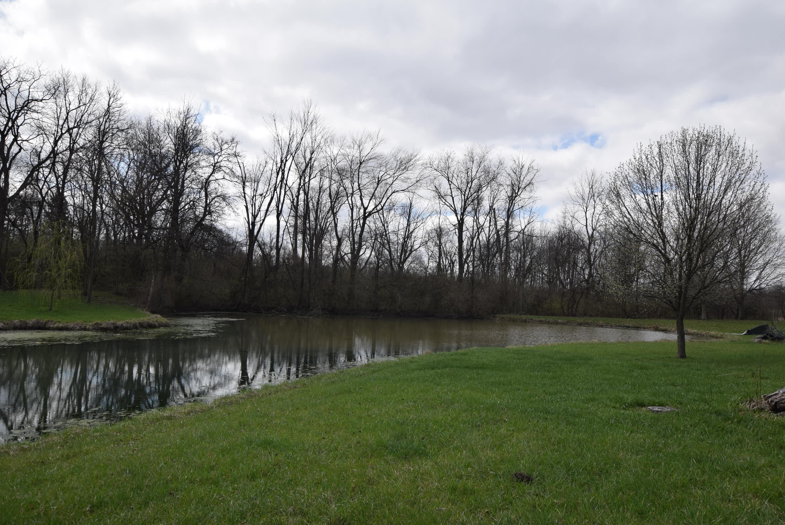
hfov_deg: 70.4
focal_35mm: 26
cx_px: 392
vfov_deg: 50.5
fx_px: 556
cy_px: 262
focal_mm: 17
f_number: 10
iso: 200
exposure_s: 1/400
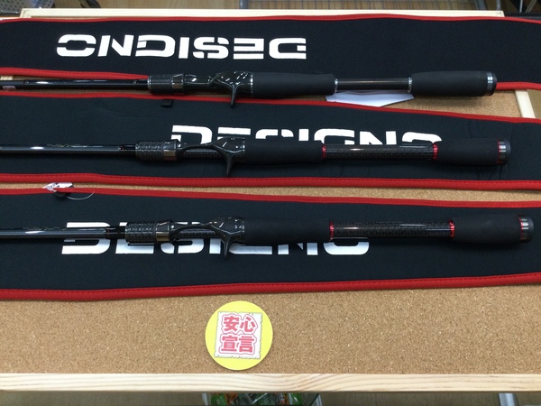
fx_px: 484
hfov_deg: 58.4
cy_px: 203
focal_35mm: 31
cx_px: 270
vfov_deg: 45.4
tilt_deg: -62.7
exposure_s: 1/30
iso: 40
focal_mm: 3.3
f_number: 2.4
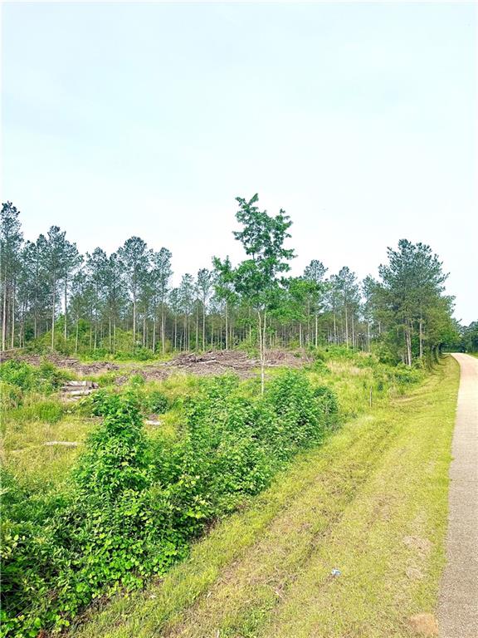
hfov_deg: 56.8
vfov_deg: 71.6
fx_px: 442
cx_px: 239
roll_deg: +1.2
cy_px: 319
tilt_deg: +6.1
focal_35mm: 24
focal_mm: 6.76
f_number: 1.78
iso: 80
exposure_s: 1/5714
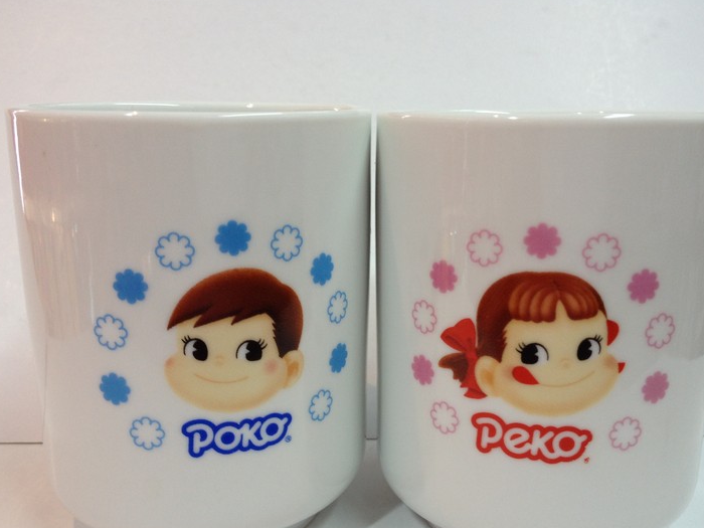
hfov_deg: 46.8
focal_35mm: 40
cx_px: 373
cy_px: 291
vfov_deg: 35.9
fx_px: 813
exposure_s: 1/33
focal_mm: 4.28
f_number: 2.4
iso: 64
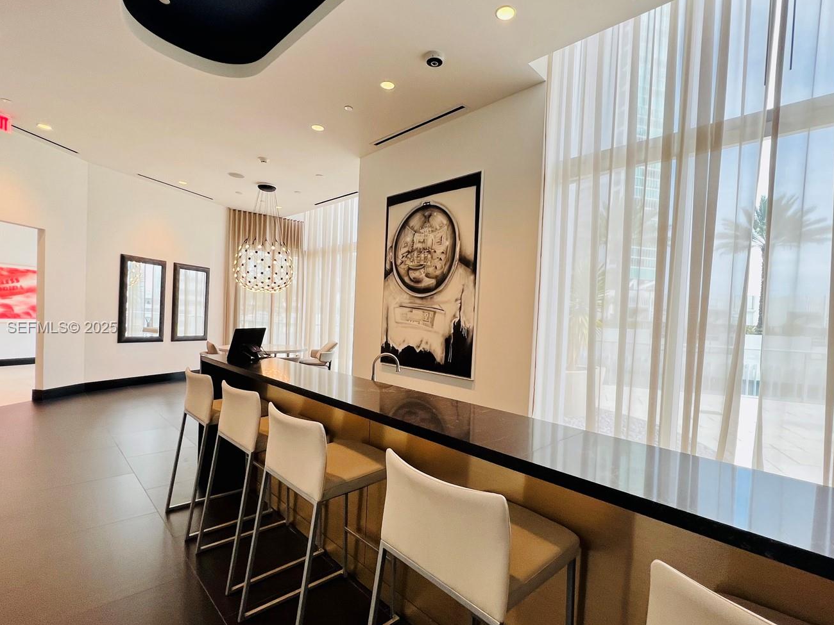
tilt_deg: -2.3
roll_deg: -2.5
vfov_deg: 78.0
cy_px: 328
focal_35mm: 16
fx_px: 385
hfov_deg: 94.5
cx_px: 430
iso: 50
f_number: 1.8
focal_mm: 1.57
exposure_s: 1/99
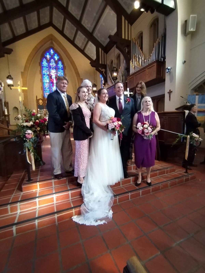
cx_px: 102
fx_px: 134
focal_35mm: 17
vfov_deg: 91.0
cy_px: 136
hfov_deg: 74.7
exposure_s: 1/25
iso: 669
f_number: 2.2
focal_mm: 1.42
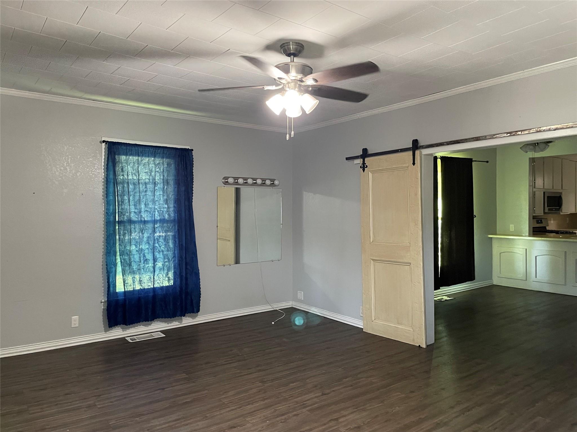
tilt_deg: +1.9
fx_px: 433
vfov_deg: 53.1
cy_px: 216
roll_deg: +0.6
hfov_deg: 67.3
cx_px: 288
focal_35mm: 26
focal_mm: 4.2
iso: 500
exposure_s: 1/60
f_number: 1.6
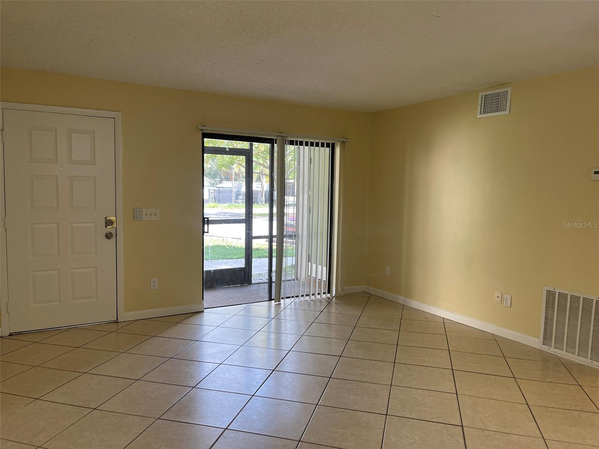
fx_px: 450
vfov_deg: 53.1
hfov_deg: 67.3
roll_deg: -1.3
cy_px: 224
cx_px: 300
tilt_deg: -4.6
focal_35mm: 26
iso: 100
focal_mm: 5.1
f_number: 1.6
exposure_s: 1/120
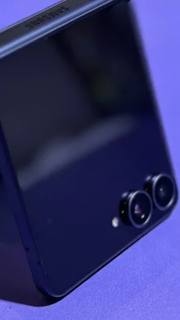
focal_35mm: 113
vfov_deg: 18.9
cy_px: 149
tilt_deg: -32.3
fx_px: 958
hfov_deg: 10.7
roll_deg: -0.7
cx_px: 19
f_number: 1.78
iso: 80
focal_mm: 6.86
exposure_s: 1/141
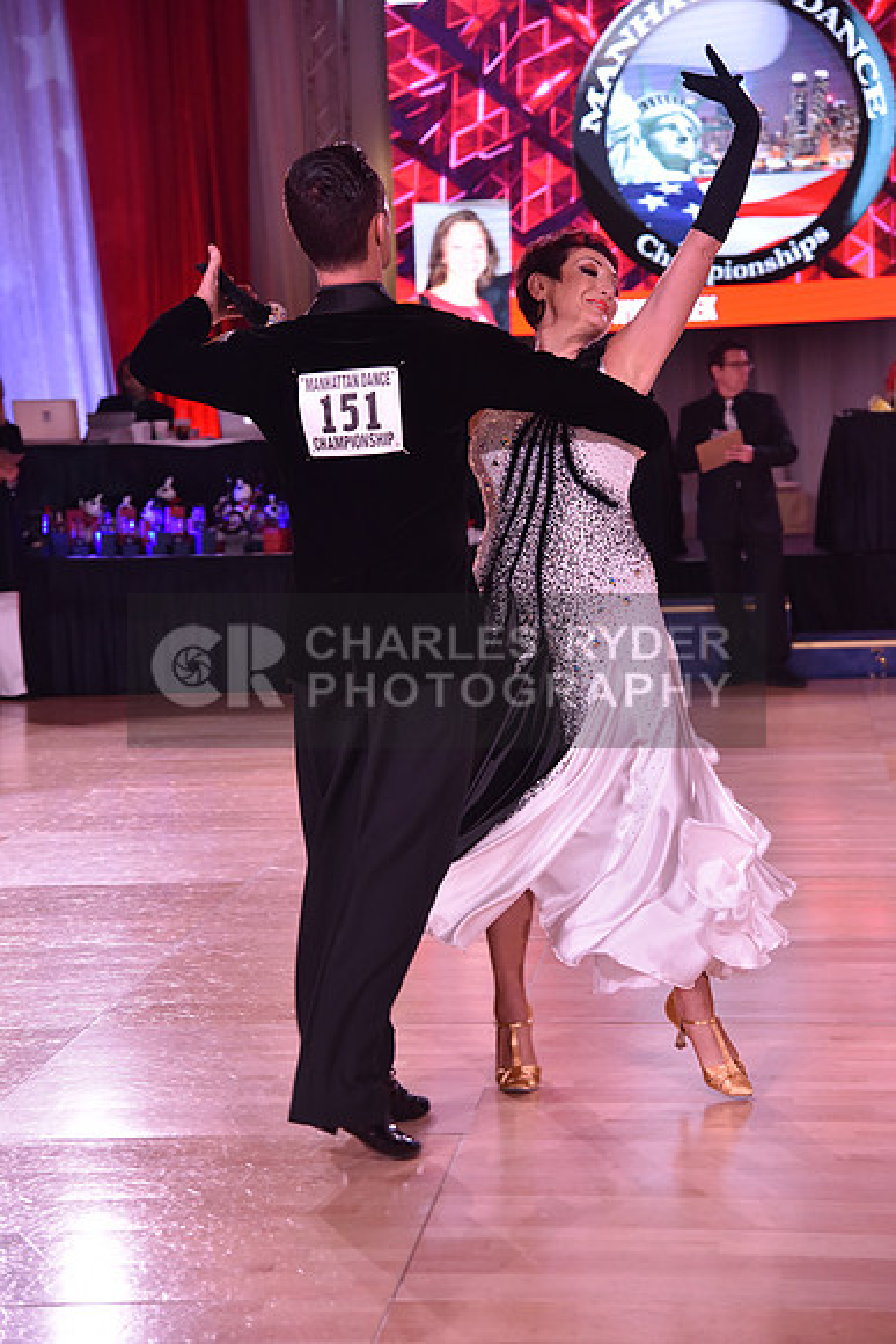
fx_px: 2798
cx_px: 448
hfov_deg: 18.2
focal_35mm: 75
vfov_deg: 27.0
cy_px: 672
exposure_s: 1/250
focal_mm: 75
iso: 1250
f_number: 4.5
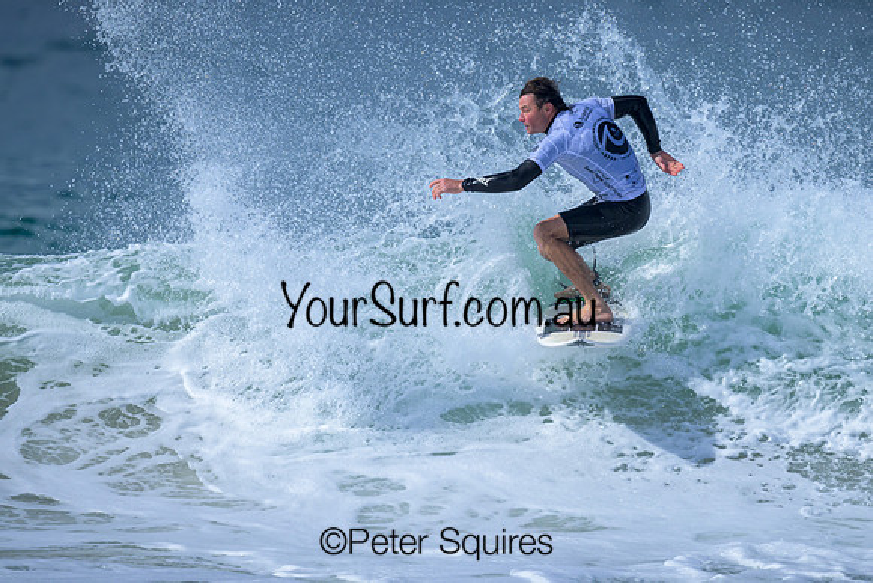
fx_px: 26676
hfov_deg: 1.9
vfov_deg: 1.3
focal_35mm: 1100
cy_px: 296
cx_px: 547
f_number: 6.3
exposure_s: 1/2000
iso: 180
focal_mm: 800
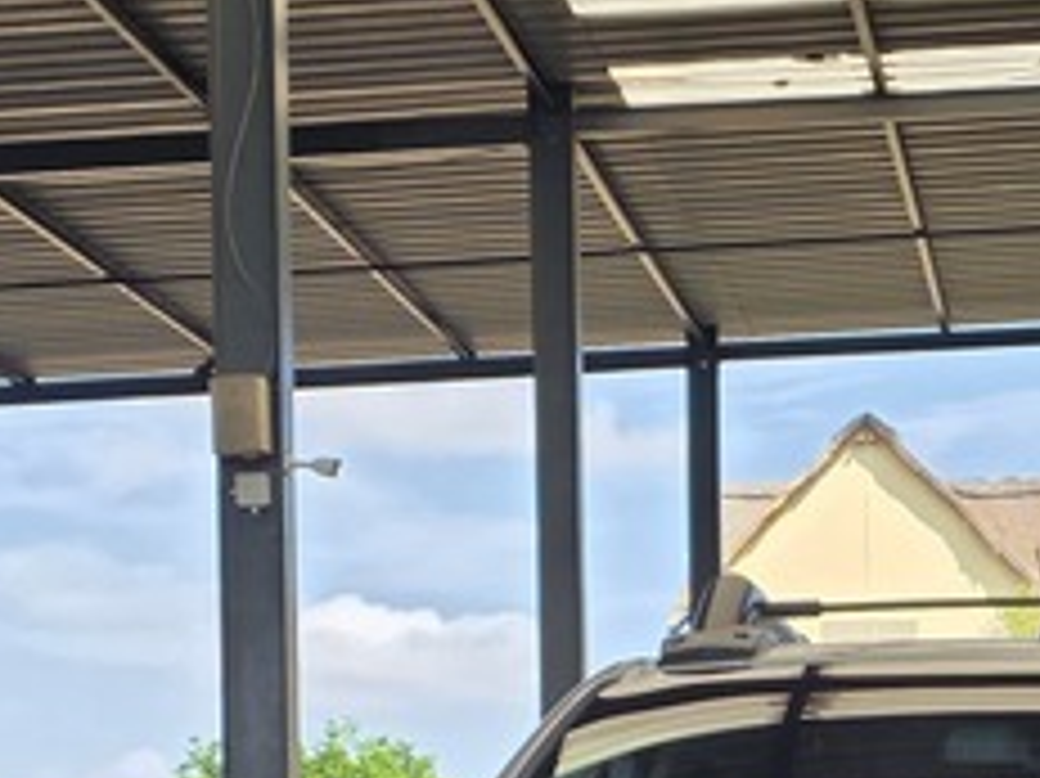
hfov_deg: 18.8
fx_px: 3063
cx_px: 1004
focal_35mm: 102
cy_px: 1057
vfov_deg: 13.8
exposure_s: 1/2436
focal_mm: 6.25
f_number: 1.7
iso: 80
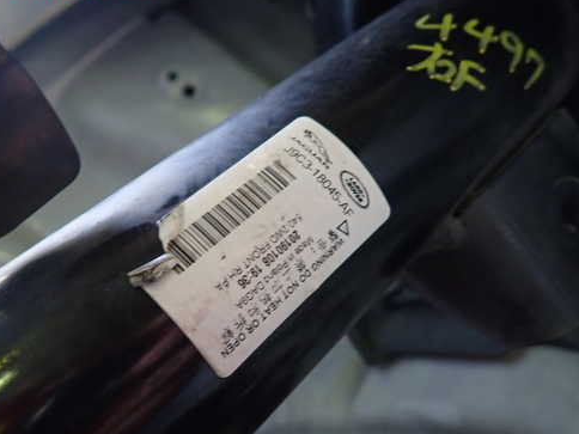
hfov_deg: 58.4
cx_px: 290
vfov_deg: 45.4
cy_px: 234
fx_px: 519
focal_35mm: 31
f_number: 2
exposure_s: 1/30
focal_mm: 4.5
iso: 250
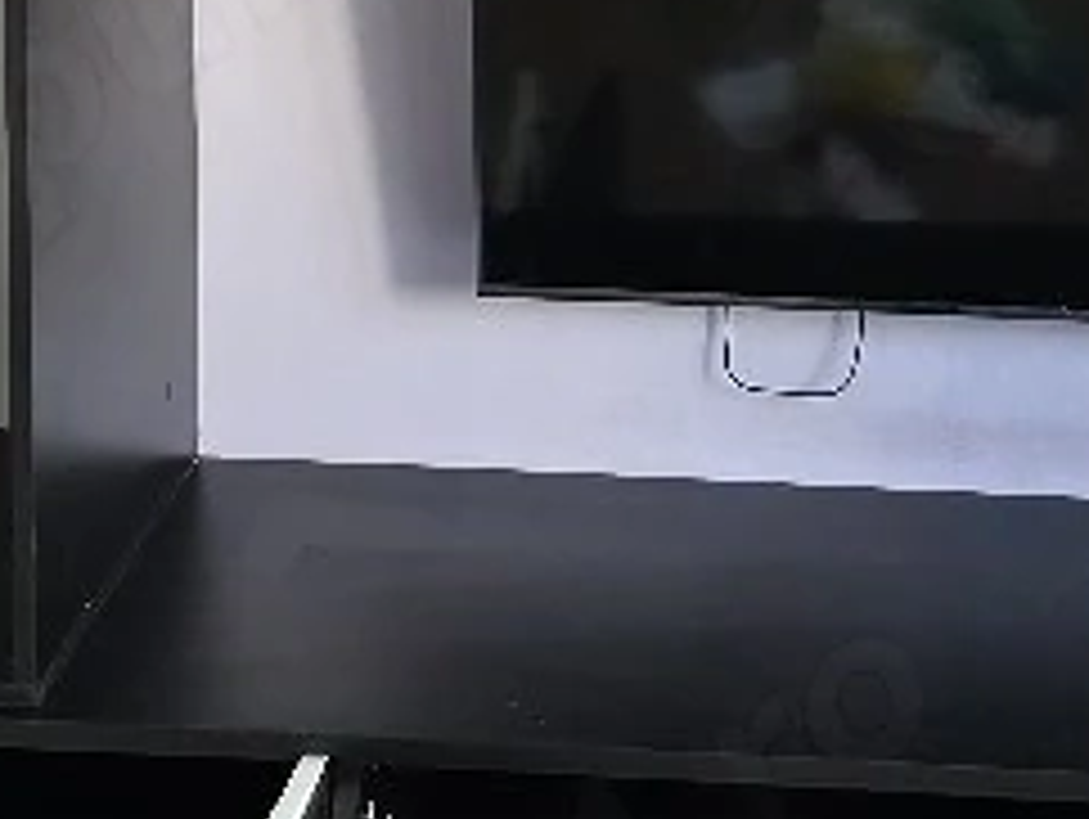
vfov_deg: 15.1
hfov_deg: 20.5
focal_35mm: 95
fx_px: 2992
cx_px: 742
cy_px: -144
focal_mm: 6.3
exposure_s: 1/101
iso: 500
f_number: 1.7
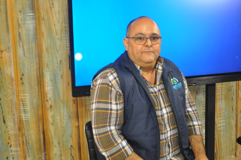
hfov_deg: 38.9
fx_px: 341
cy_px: 80
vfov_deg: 26.4
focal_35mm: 51
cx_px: 120
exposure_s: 1/60
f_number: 4
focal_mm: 34
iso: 800
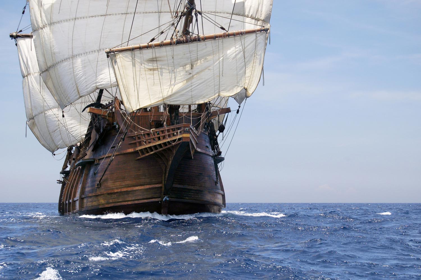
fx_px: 964
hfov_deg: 24.6
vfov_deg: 16.5
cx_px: 210
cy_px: 140
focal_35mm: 82
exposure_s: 1/640
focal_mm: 55
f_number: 8
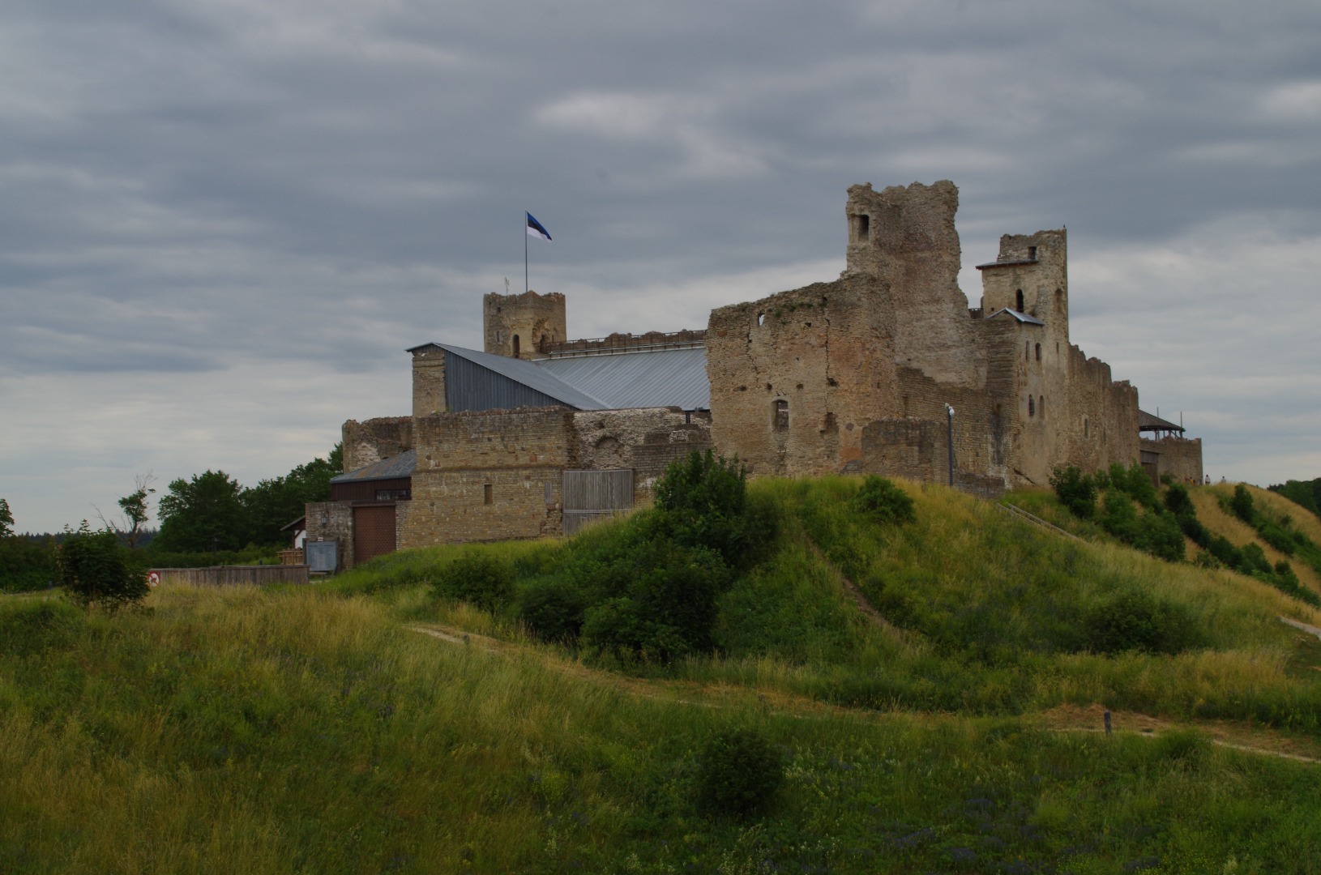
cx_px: 660
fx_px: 1795
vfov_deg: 27.4
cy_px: 438
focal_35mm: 49
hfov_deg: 40.4
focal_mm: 33
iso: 250
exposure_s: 1/125
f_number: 11
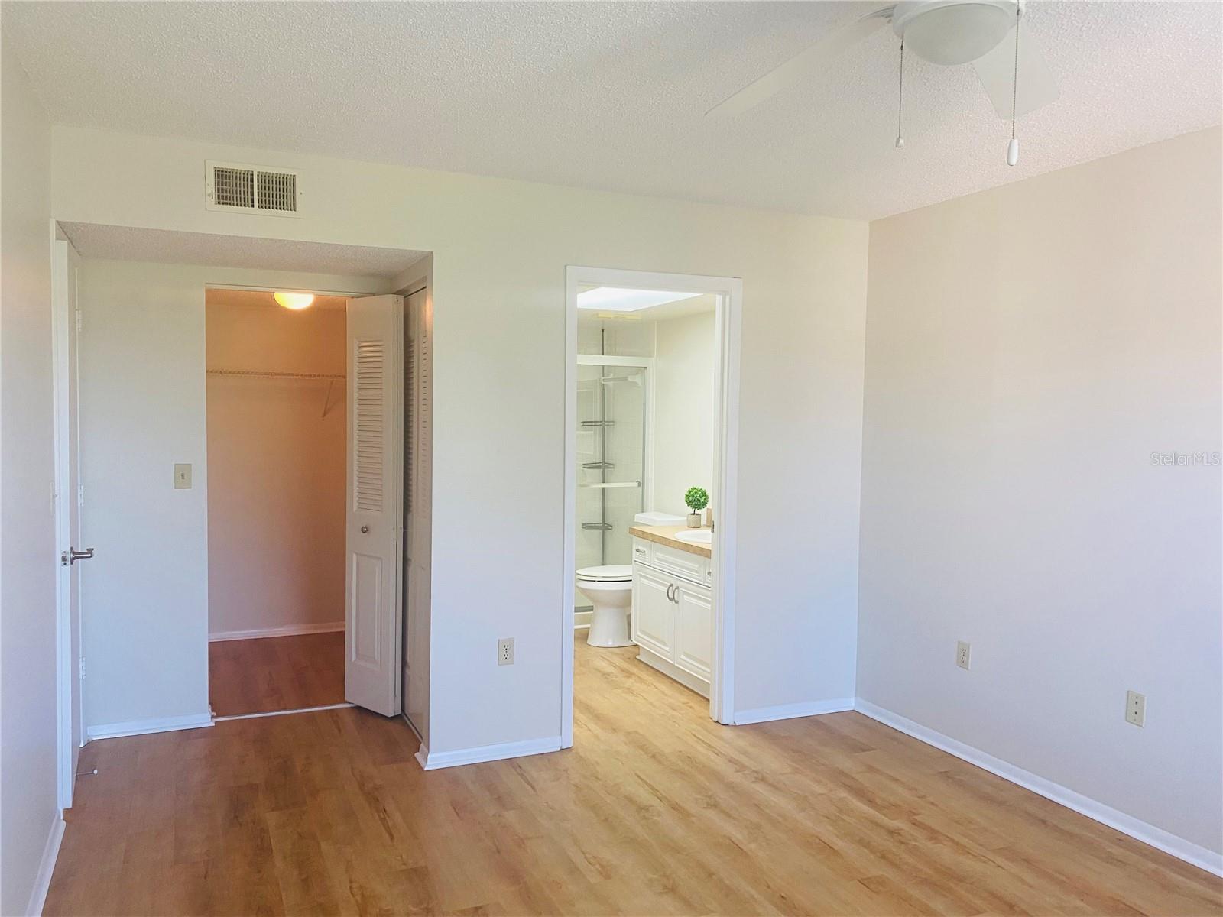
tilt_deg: -3.3
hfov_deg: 67.3
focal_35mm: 26
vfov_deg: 53.1
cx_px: 612
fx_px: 919
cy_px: 458
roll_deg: -1.1
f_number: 1.8
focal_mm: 4.25
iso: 100
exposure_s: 1/60
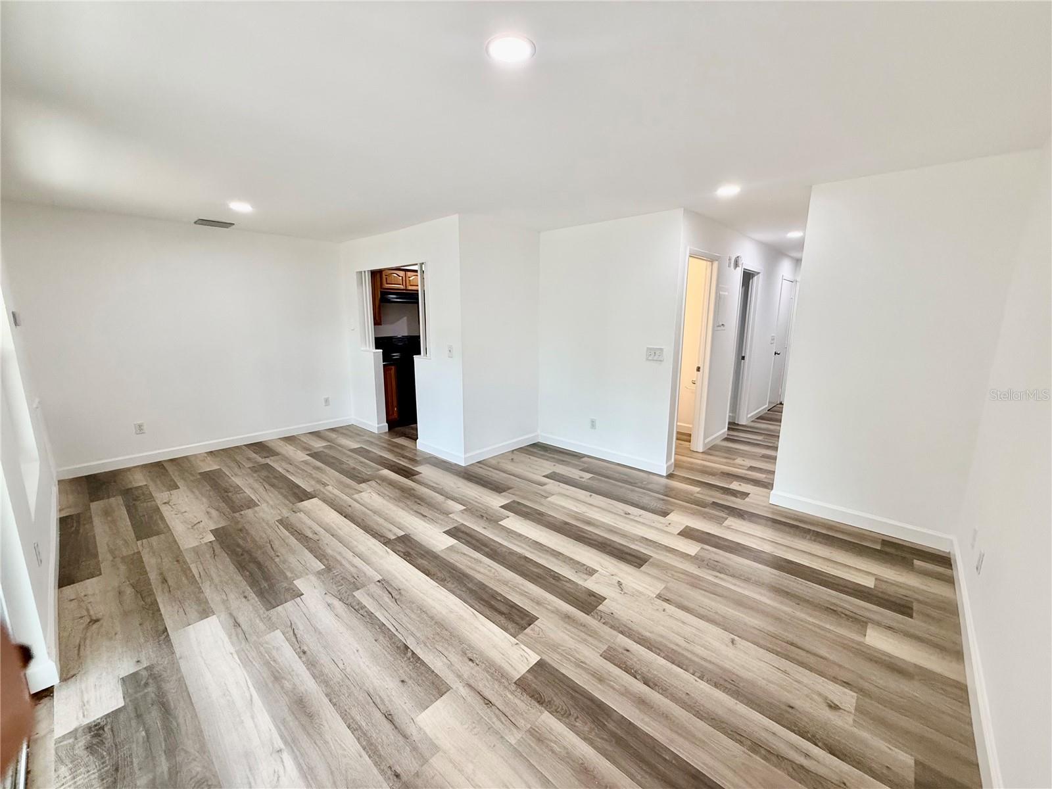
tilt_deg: -9.8
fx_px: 425
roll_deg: +0.5
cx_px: 526
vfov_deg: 85.7
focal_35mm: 14
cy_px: 394
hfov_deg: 102.1
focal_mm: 2.22
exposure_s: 1/120
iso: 160
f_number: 2.2
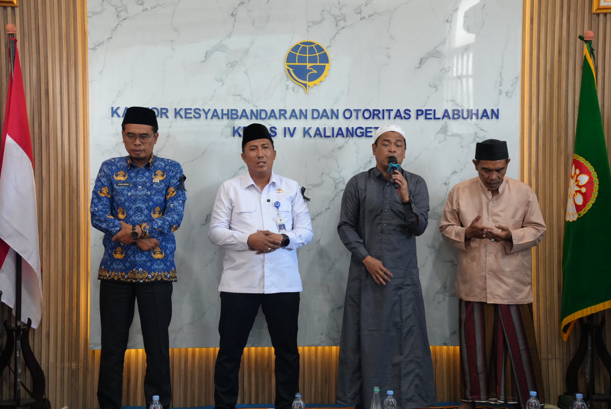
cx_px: 306
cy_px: 204
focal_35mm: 90
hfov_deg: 22.6
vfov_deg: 15.2
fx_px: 1529
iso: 2000
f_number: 4
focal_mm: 60
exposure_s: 1/160
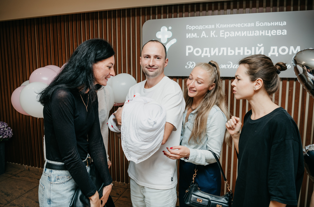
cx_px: 153
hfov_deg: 66.0
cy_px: 100
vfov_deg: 46.4
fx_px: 242
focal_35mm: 28
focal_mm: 27
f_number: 4
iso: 160
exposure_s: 1/160
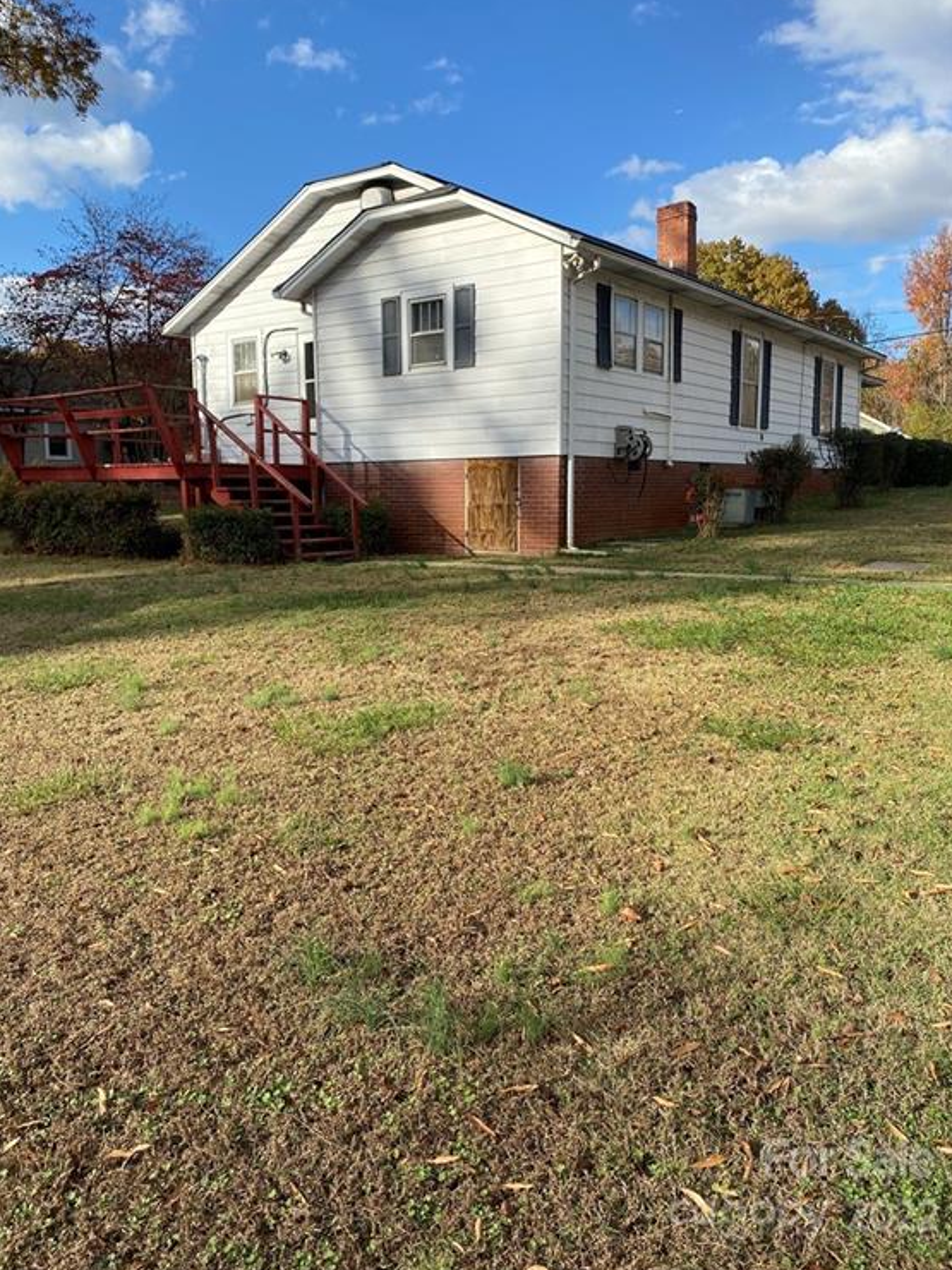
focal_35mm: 27
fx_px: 990
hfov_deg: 51.3
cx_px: 463
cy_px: 620
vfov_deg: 65.3
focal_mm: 4.25
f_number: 1.8
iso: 32
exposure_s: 1/1629
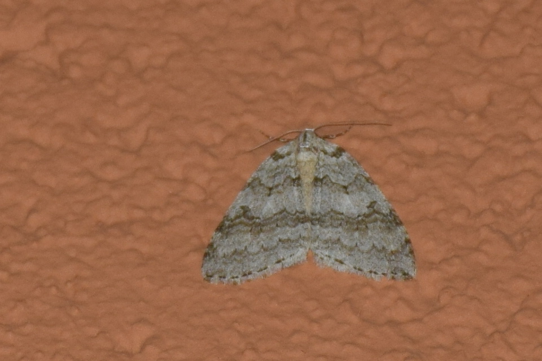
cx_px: 271
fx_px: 2371
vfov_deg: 8.7
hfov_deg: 13.0
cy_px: 180
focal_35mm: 158
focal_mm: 105
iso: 320
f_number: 5.6
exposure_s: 1/60
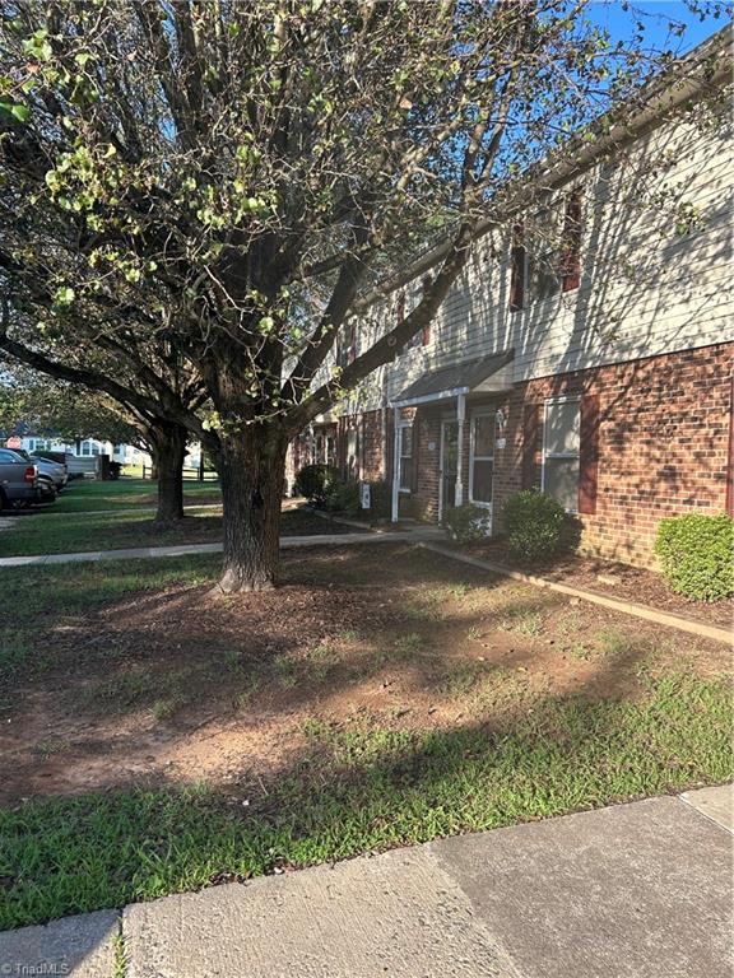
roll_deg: -2.6
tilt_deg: -1.1
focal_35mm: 26
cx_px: 367
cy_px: 489
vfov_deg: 67.3
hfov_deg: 53.1
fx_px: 735
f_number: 1.5
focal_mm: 5.7
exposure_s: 1/687
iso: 50
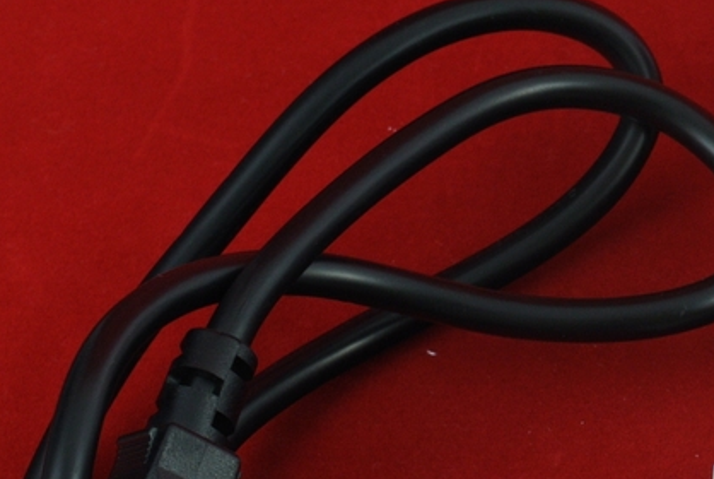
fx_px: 3257
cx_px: 989
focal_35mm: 164
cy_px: 442
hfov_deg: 12.1
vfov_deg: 8.4
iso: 100
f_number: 4.5
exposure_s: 1/4
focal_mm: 18.5
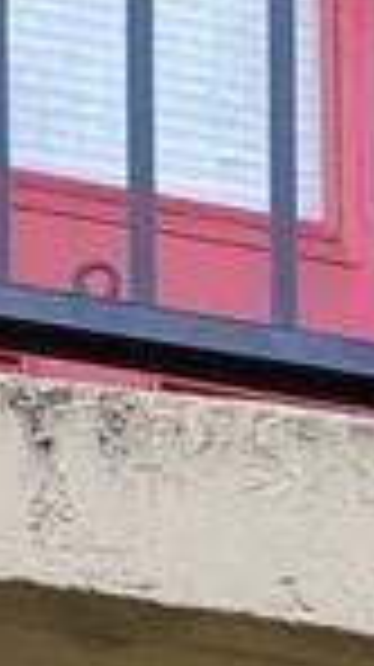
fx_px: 3463
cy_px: 2290
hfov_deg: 5.8
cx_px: 1136
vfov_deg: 8.4
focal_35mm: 196
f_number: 1.8
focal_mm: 5.4
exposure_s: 1/120
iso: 200
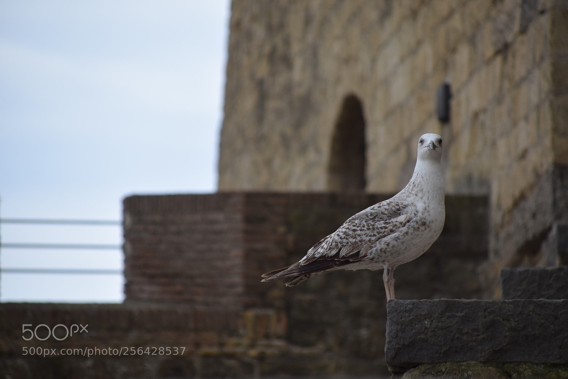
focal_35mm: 300
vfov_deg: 4.6
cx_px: 284
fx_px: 4735
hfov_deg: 6.9
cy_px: 190
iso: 500
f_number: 6.3
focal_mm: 200
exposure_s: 1/250
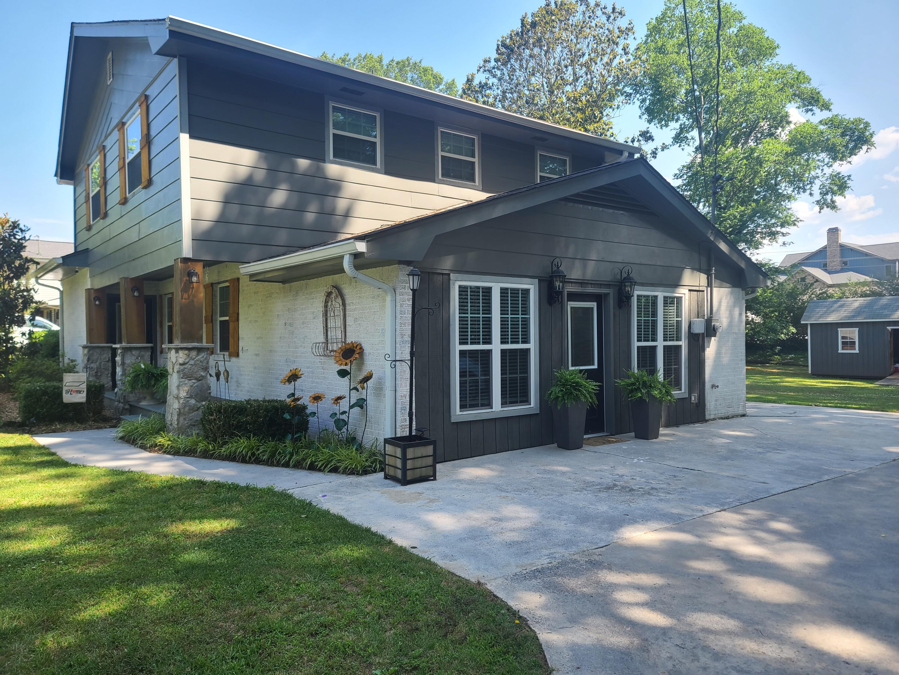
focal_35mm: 25
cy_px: 338
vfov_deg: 54.9
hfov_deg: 69.4
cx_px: 450
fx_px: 649
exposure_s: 1/199
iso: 16
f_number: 1.8
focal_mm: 7
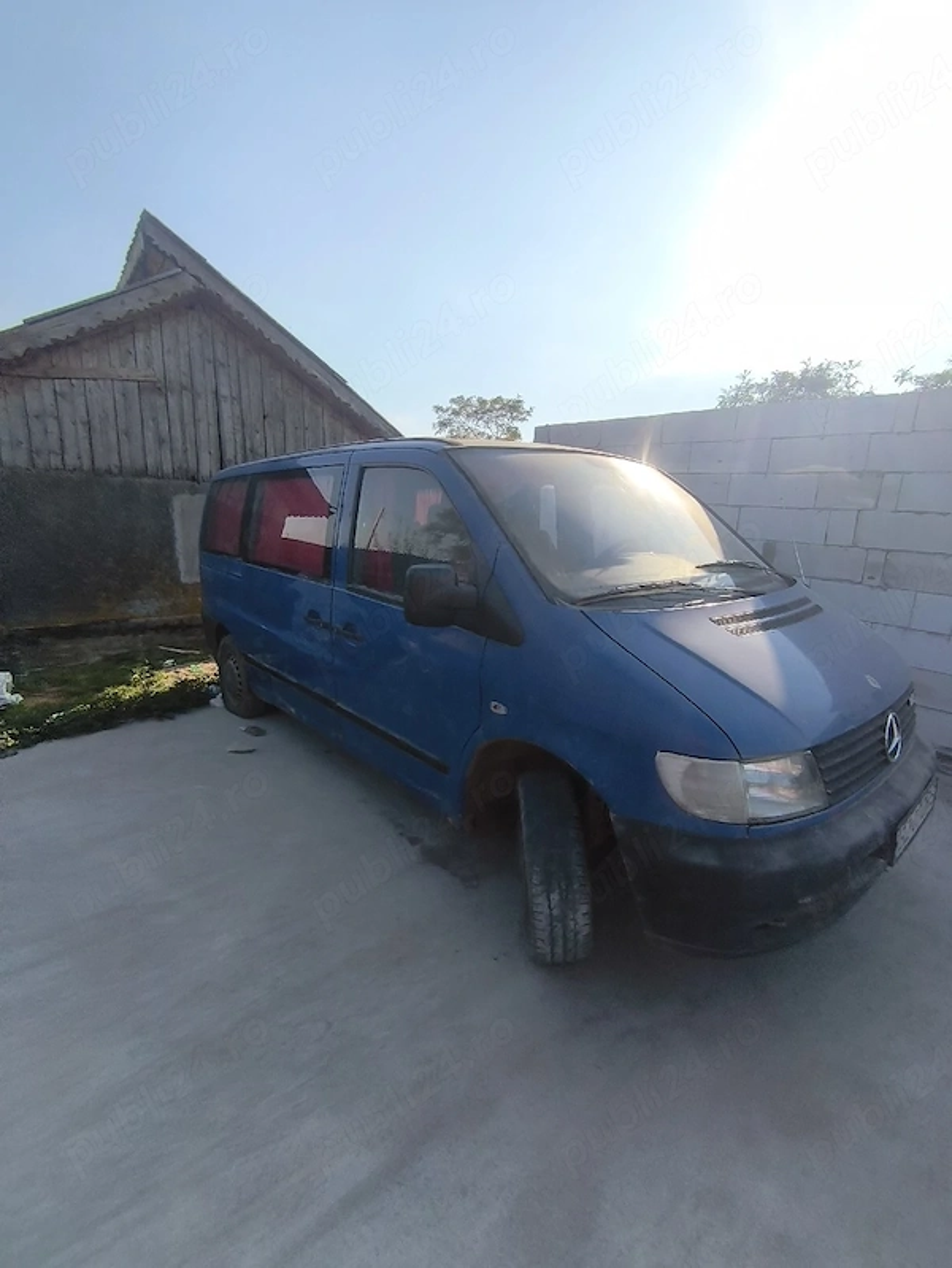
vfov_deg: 98.1
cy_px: 634
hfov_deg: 81.8
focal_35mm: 15
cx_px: 476
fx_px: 550
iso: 50
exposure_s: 1/2500
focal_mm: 1.65
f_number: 2.2
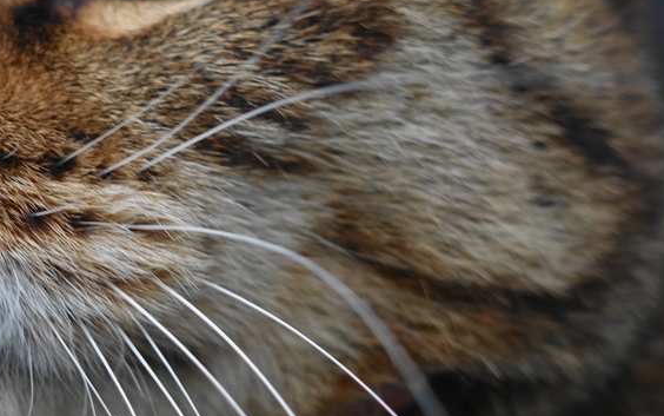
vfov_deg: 24.4
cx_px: 85
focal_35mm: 52
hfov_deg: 36.7
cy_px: 62
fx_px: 941
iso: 125
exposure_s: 1/30
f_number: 2.8
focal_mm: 8.8
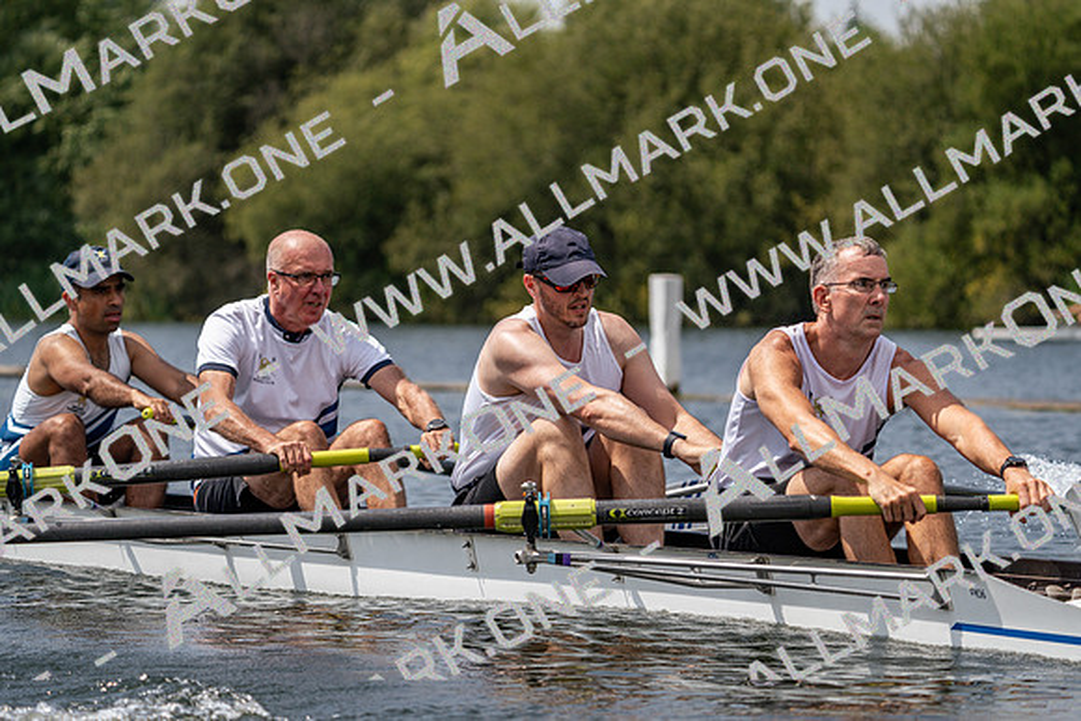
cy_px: 360
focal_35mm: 200
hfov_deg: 10.3
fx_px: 6007
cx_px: 540
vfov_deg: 6.9
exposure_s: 1/1600
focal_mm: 200
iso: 160
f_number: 5.6
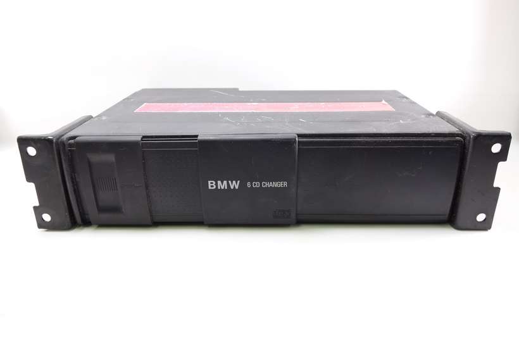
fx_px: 404
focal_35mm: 28
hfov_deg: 65.5
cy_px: 173
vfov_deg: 46.4
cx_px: 260
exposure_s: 1/10
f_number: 4.5
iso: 125
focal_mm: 10.4
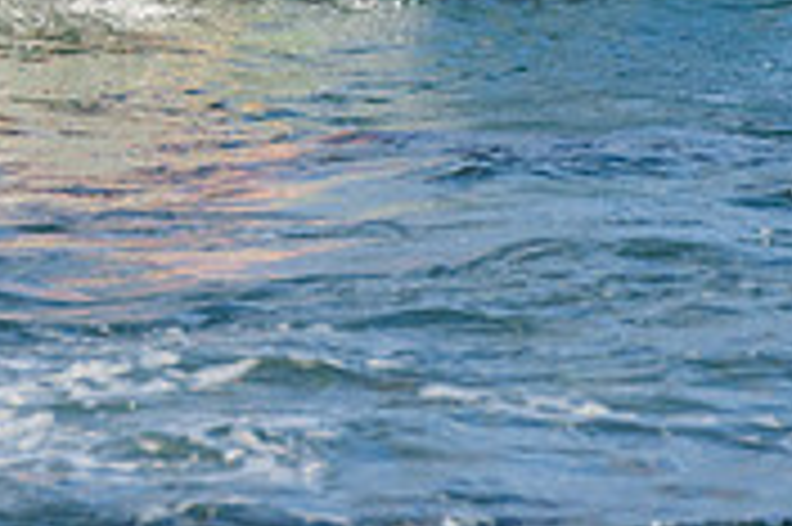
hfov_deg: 1.0
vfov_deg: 0.7
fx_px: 44310
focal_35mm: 2016
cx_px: 138
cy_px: -204
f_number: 5.6
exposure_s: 1/1250
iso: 320
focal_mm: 500
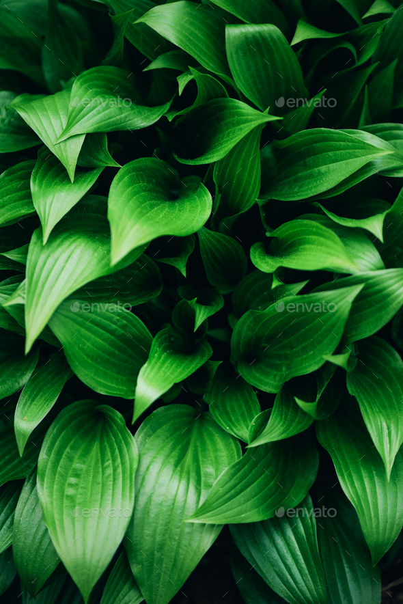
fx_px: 1762
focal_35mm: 105
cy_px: 302
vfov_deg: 19.5
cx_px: 202
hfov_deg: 13.1
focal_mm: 105
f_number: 3
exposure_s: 1/320
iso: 200
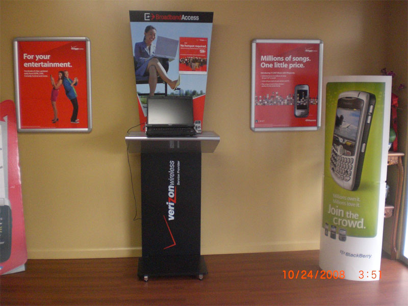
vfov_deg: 37.7
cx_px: 204
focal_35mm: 38
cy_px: 153
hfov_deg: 49.0
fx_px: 448
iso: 400
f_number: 3.1
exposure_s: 1/100
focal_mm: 6.3
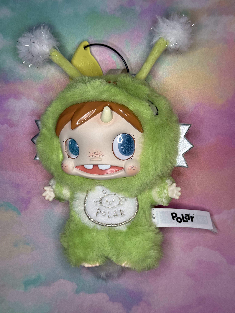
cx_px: 118
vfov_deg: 39.7
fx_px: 434
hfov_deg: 30.3
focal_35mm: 48
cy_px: 156
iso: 64
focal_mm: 6.76
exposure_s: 1/475
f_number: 1.78
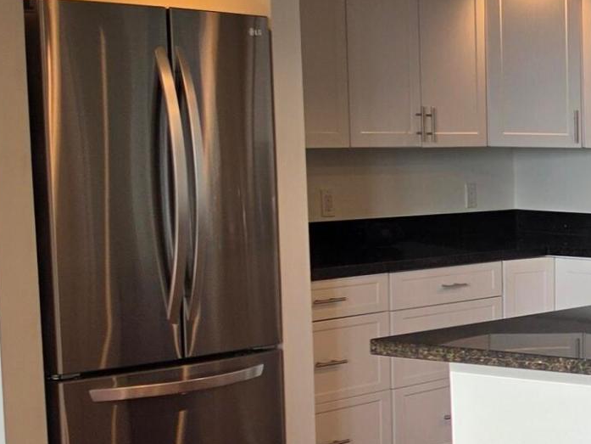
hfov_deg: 18.2
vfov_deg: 15.4
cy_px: 378
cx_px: 912
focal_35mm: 95
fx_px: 1622
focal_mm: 6.5
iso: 20
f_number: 1.4
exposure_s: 1/120
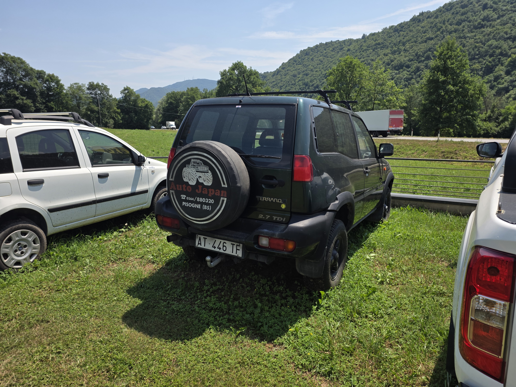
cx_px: 258
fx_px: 343
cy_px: 194
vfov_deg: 58.9
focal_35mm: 23
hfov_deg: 73.9
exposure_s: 1/4889
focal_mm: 6.25
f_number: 1.7
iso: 80
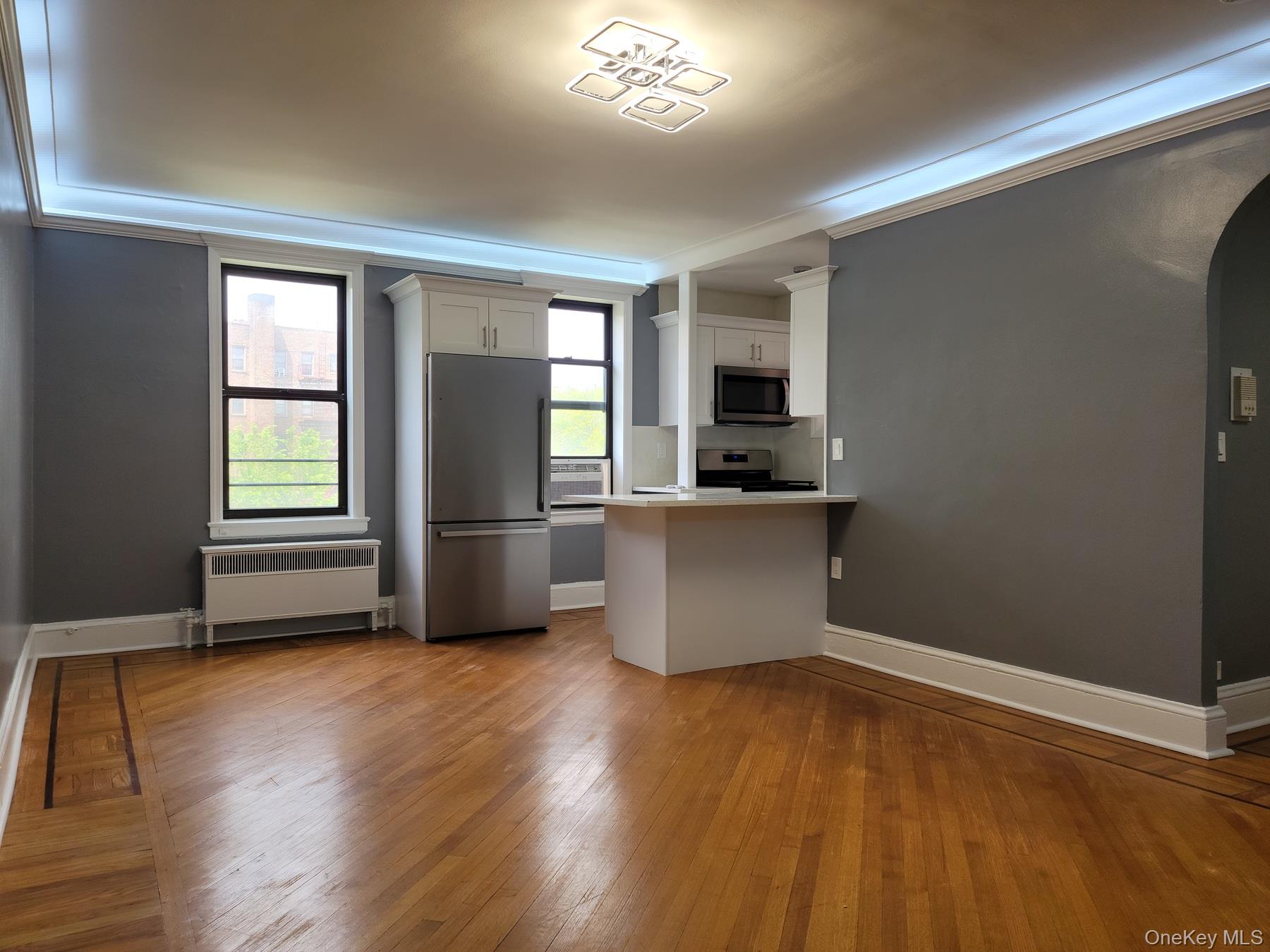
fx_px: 917
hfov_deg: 69.4
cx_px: 635
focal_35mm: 25
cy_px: 476
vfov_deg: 54.9
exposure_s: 1/60
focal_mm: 7
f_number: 1.8
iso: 25
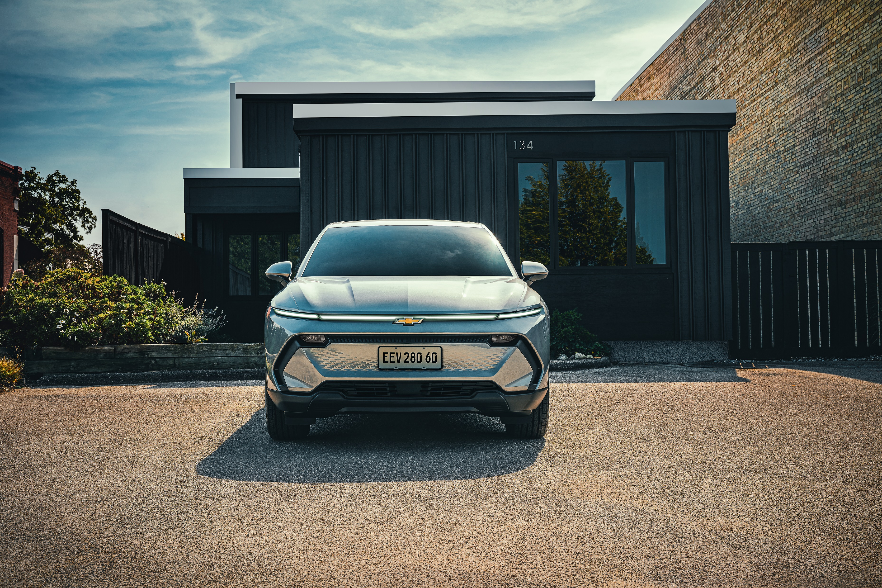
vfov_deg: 29.2
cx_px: 441
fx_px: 1127
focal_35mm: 46
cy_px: 294
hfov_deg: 42.7
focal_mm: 46
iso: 32
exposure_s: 1/50
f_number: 9
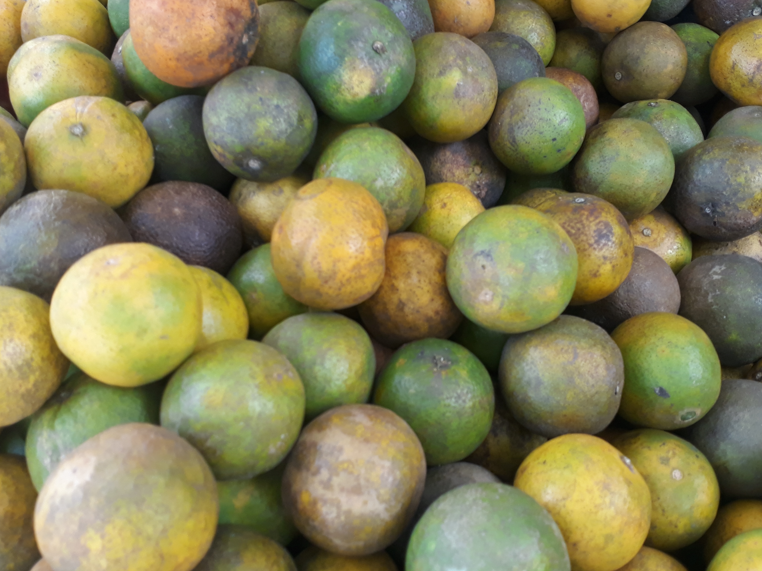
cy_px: 286
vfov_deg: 40.7
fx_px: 770
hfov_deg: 52.5
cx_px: 417
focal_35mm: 35
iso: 50
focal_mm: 3.6
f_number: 1.9
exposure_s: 1/40
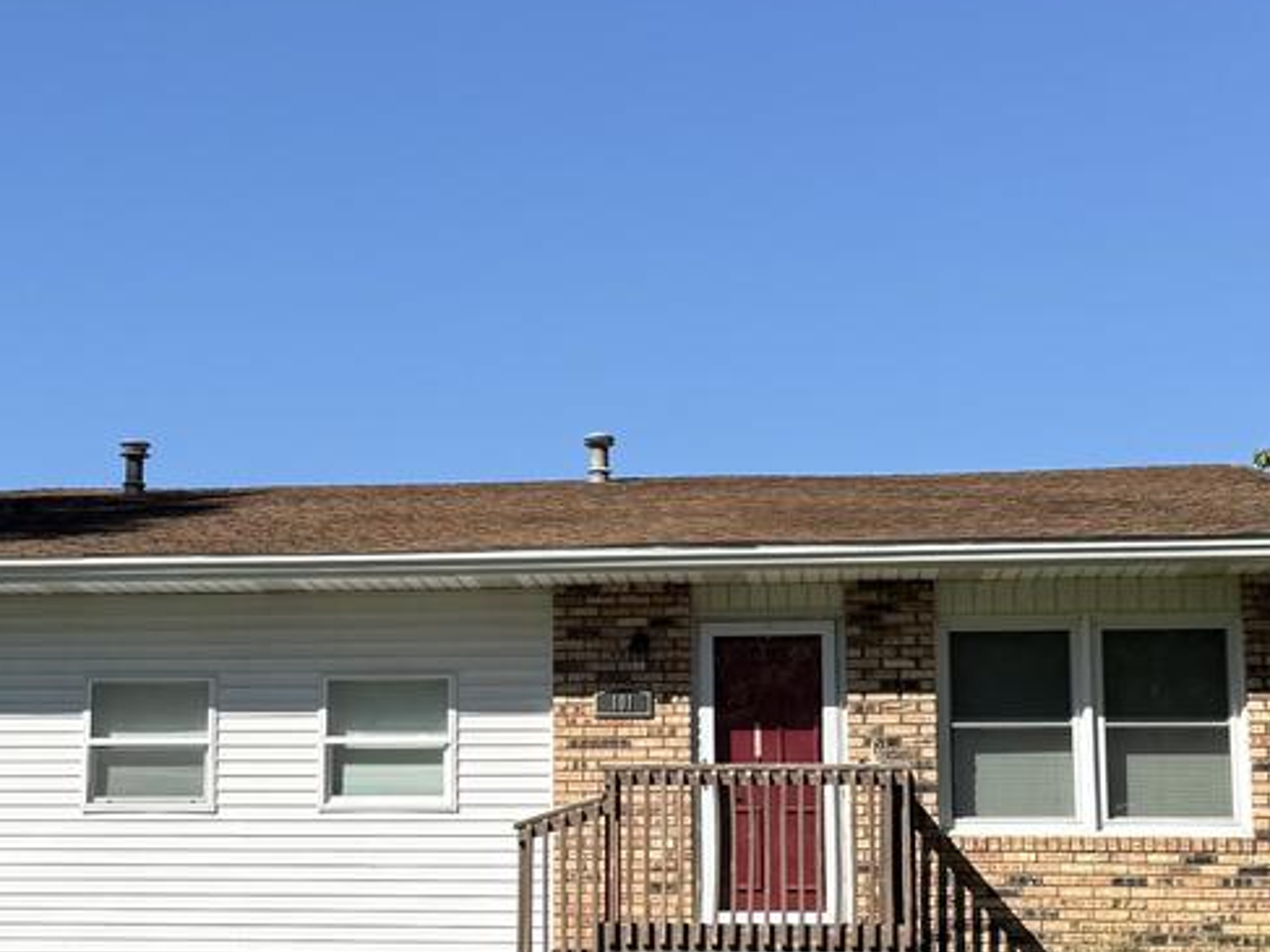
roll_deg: -0.4
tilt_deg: +8.1
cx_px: 396
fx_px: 2604
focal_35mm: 71
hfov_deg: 27.2
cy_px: 626
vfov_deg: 20.6
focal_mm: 6.76
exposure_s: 1/4167
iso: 80
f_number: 1.78
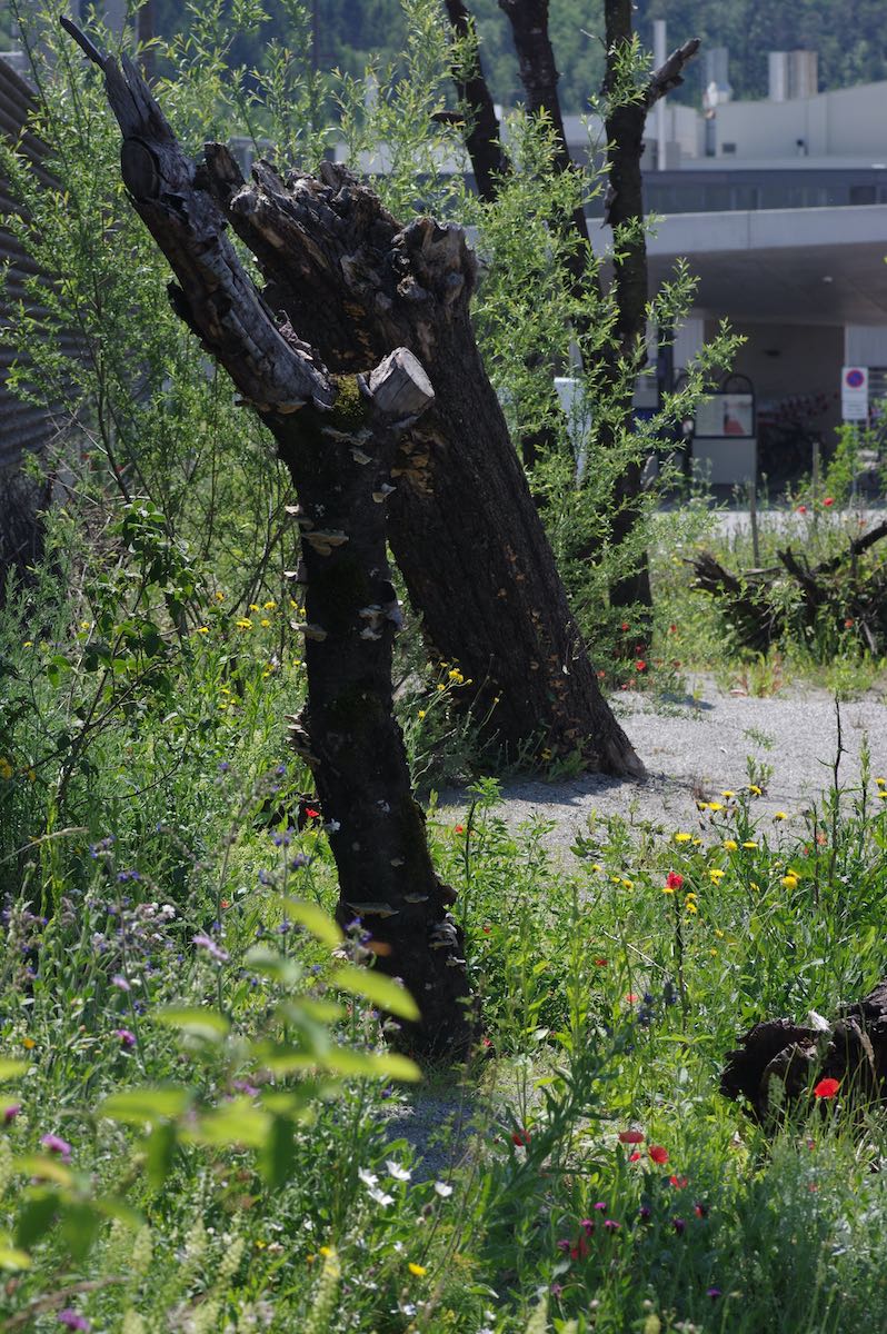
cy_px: 667
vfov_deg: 13.7
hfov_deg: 9.1
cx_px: 444
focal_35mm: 150
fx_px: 5553
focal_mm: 100
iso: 400
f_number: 8
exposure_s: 1/800
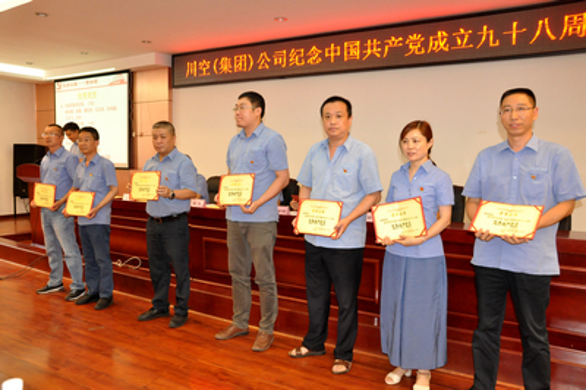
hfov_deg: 59.5
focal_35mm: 32
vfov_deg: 41.6
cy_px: 195
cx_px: 293
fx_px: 512
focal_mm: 21
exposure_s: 1/60
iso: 2000
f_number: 5
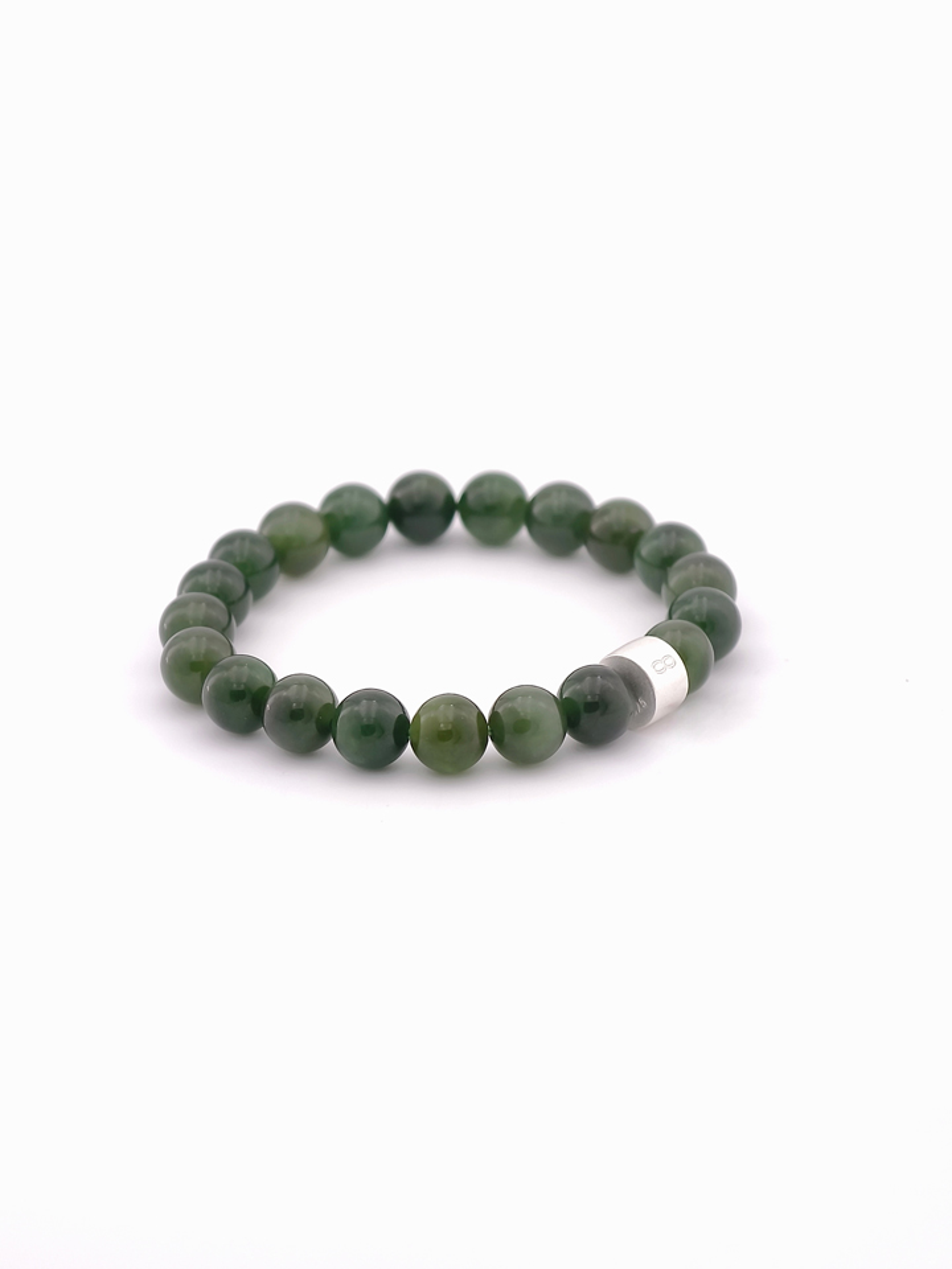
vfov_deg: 15.3
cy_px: 634
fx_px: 4730
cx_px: 476
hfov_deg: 11.5
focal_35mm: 129
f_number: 2.67
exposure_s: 1/400
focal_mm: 22.48
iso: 200
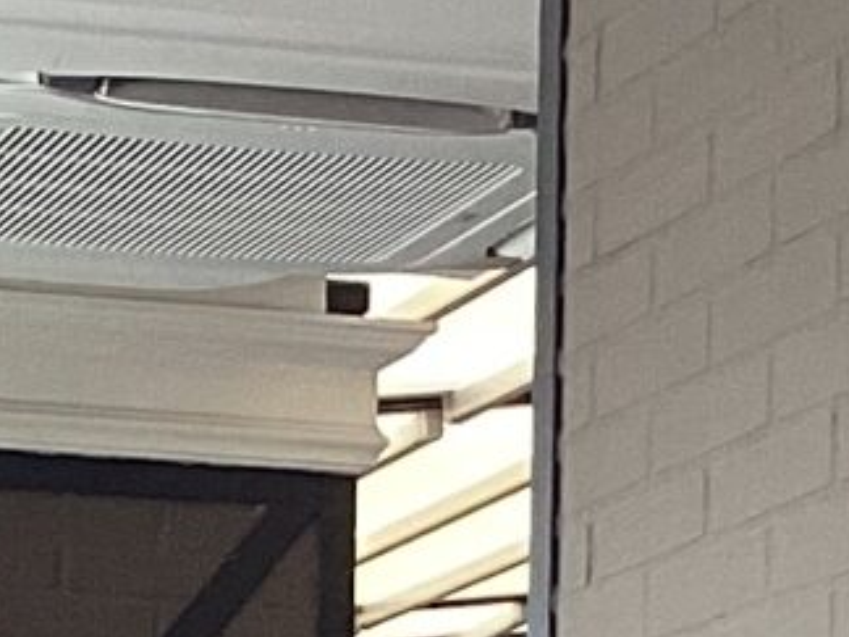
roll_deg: -1.1
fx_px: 6009
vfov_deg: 6.0
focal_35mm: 245
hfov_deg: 8.1
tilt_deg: +3.0
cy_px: 954
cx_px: 346
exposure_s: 1/120
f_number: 2.4
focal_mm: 3.3
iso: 80
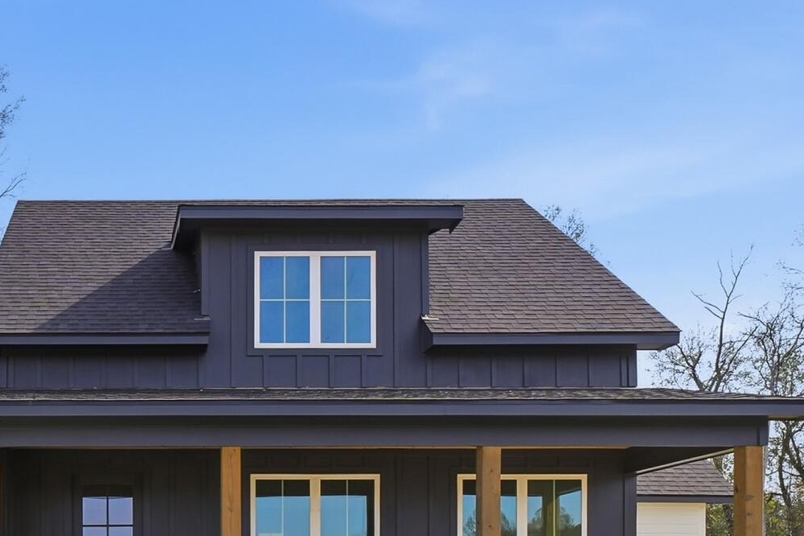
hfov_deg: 45.2
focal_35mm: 40
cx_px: 125
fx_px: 893
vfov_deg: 29.2
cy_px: 629
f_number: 9
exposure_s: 1/250
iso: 100
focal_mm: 16
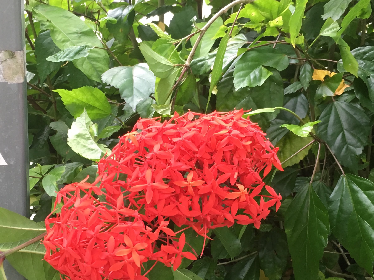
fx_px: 529
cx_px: 178
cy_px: 171
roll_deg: -5.2
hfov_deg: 38.9
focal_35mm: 49
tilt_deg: -21.1
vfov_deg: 29.6
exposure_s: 1/30
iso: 40
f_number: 2.2
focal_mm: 4.15
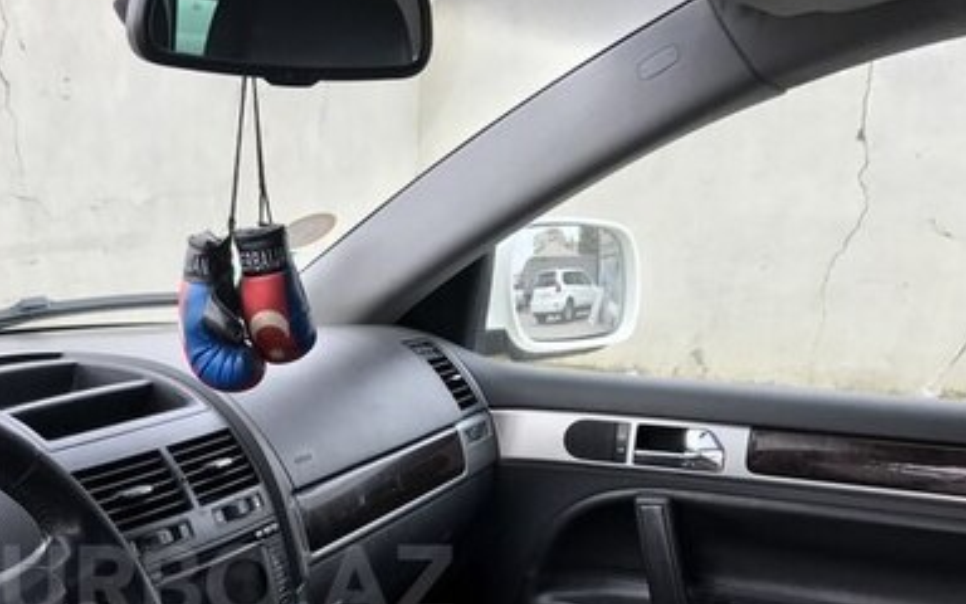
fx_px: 1343
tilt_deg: -17.0
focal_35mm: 51
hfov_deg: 38.1
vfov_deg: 24.4
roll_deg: -1.2
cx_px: 196
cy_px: 583
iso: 20
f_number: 1.8
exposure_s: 1/50
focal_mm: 3.99
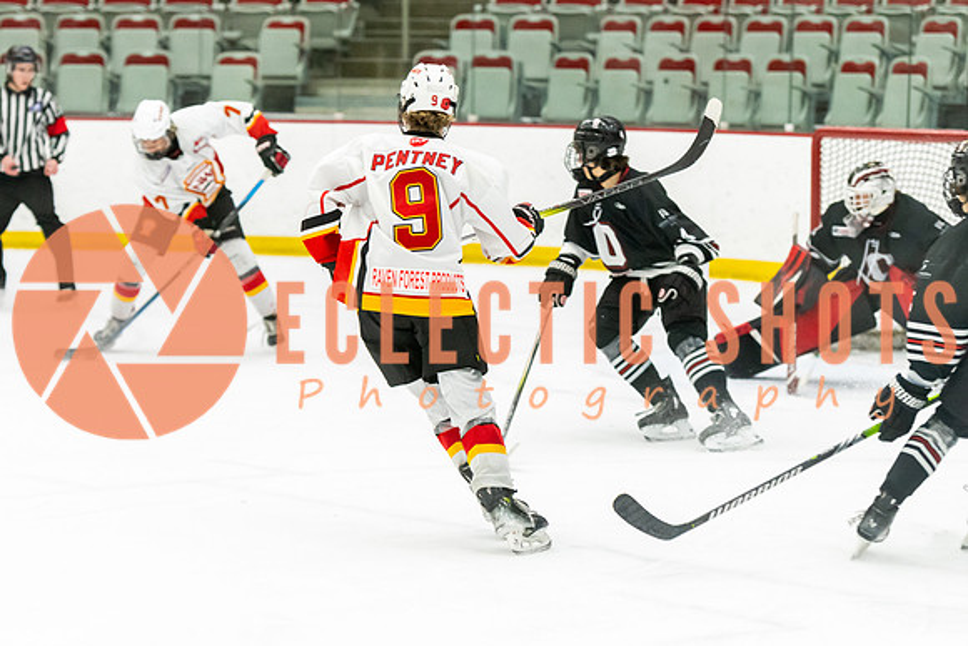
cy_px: 286
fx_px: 3927
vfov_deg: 9.4
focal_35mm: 146
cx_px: 405
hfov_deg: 14.0
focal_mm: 105
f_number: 2.8
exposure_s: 1/640
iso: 3200
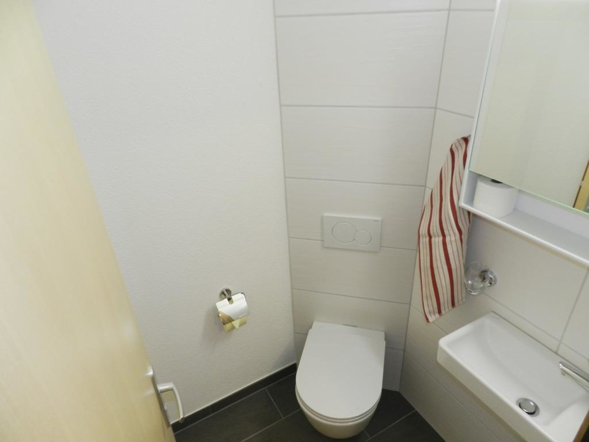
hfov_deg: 73.9
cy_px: 221
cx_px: 294
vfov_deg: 58.9
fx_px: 391
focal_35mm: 23
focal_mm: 4
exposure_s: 1/30
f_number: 3.4
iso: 200
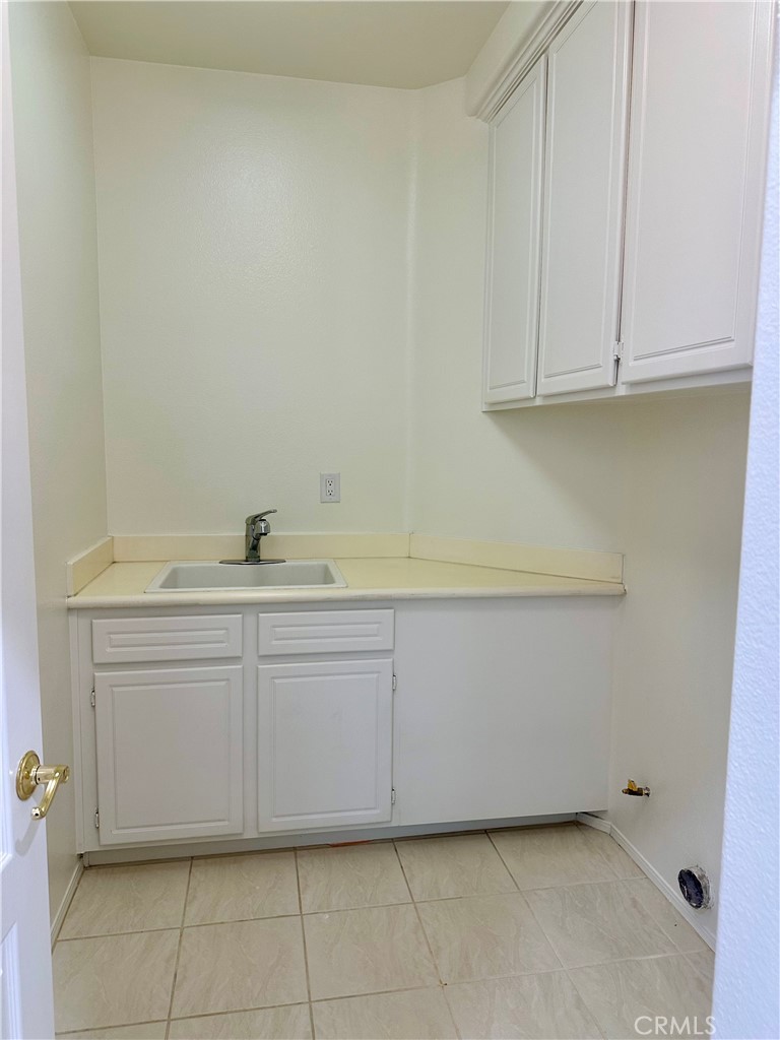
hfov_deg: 56.8
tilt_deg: -5.3
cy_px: 520
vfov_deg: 71.6
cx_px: 390
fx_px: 721
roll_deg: -0.7
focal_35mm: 24
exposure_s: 1/60
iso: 125
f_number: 1.78
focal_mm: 6.86
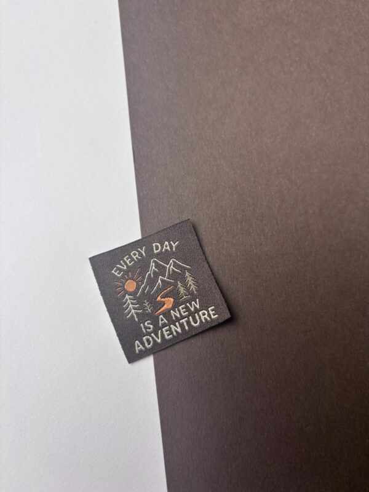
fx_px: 370
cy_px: 246
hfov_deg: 53.1
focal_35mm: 26
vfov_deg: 67.3
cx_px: 184
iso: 40
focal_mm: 5.96
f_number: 1.6
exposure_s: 1/157
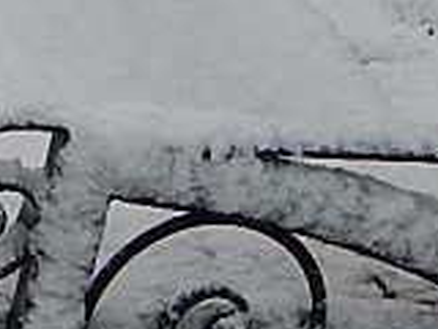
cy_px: -228
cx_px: -572
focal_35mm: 314
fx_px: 3973
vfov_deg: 4.7
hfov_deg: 6.1
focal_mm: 8.6
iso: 125
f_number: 3.7
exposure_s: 1/100
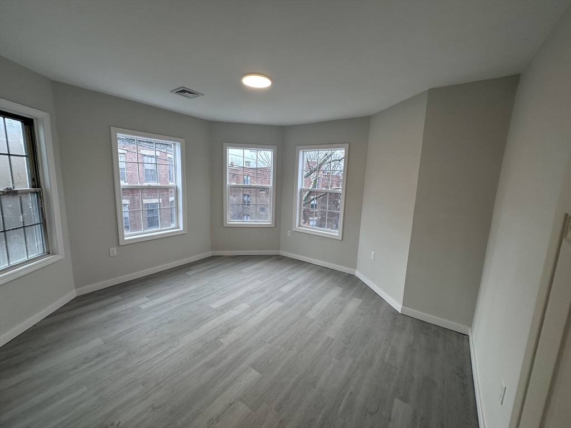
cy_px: 214
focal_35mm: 14
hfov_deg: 102.1
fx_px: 231
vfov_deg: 85.7
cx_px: 286
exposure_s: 1/120
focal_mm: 2.22
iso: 80
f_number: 2.2
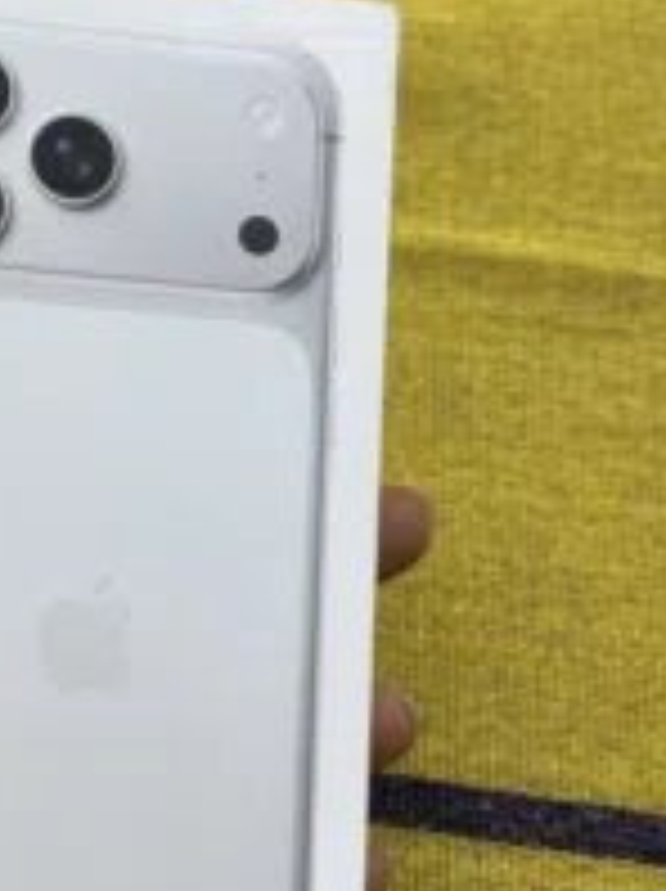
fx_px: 2494
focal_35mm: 97
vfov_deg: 20.2
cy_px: 522
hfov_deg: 15.0
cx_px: 50
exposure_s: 1/100
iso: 64
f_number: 1.78
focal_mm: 6.76
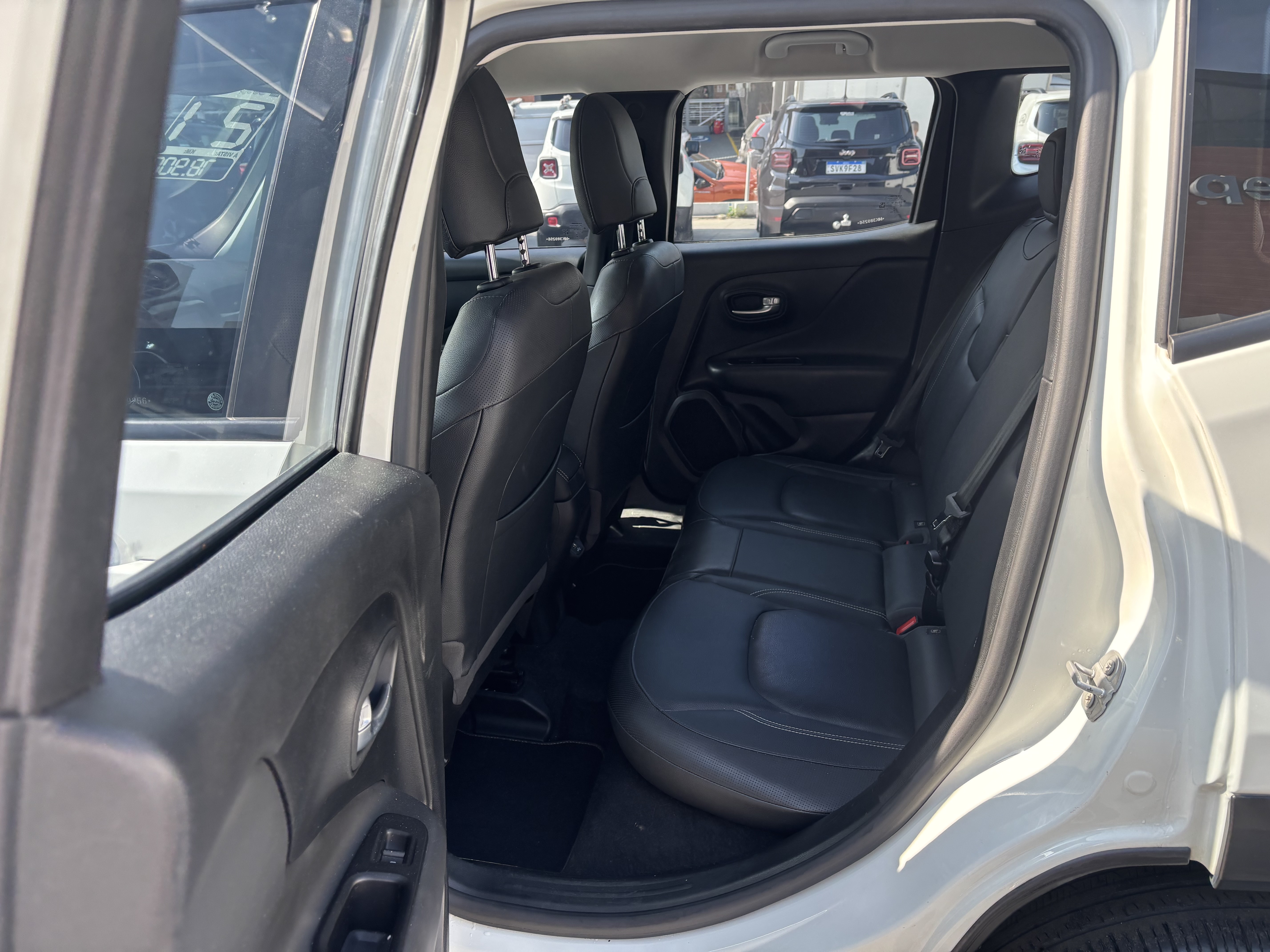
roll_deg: -0.5
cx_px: 635
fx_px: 954
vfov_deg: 53.1
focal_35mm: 26
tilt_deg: -20.9
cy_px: 476
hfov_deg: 67.3
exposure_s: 1/346
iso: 50
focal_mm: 5.96
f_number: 1.6
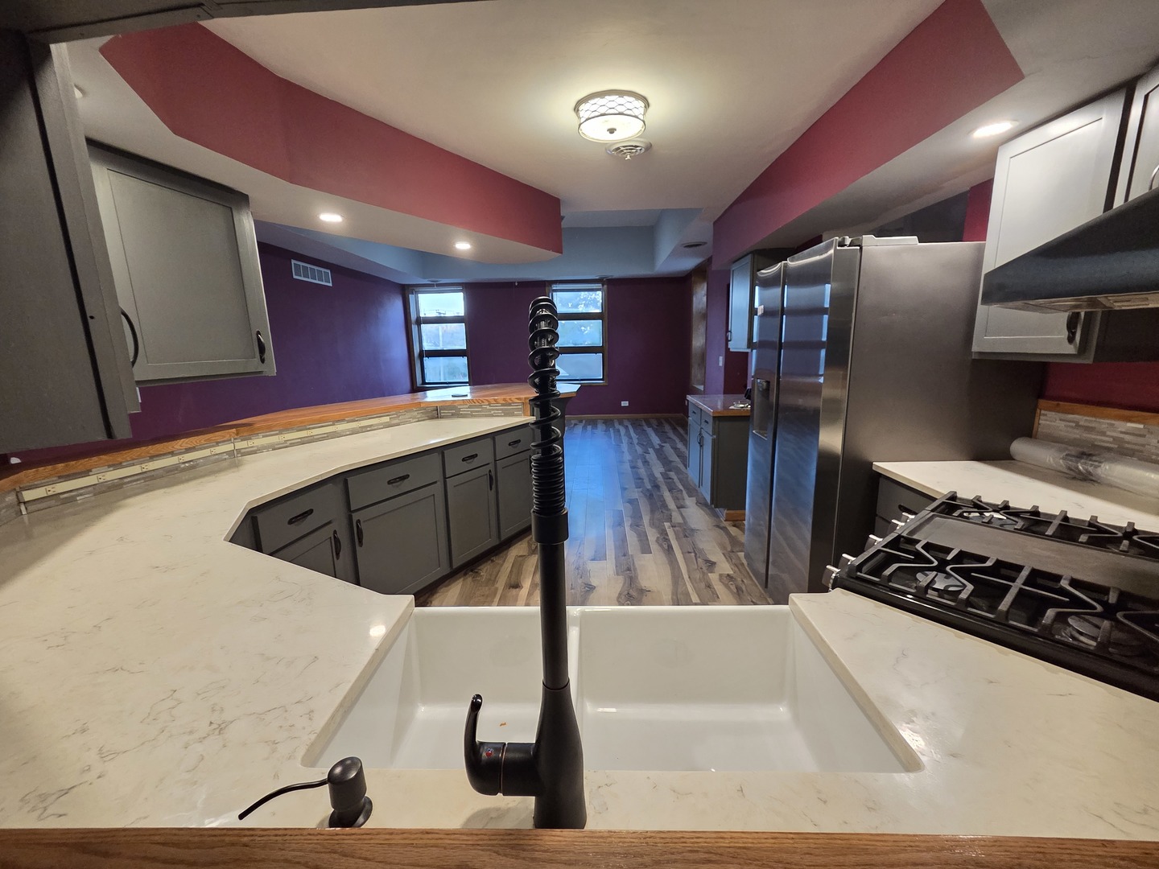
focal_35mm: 13
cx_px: 580
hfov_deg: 106.2
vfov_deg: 89.9
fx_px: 435
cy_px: 434
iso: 500
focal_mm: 2.2
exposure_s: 1/60
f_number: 2.2
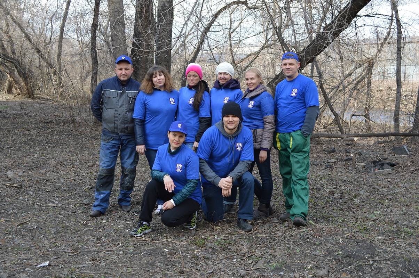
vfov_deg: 34.1
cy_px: 139
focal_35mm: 39
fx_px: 453
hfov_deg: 49.6
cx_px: 210
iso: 200
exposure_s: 1/125
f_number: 5.6
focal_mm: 26
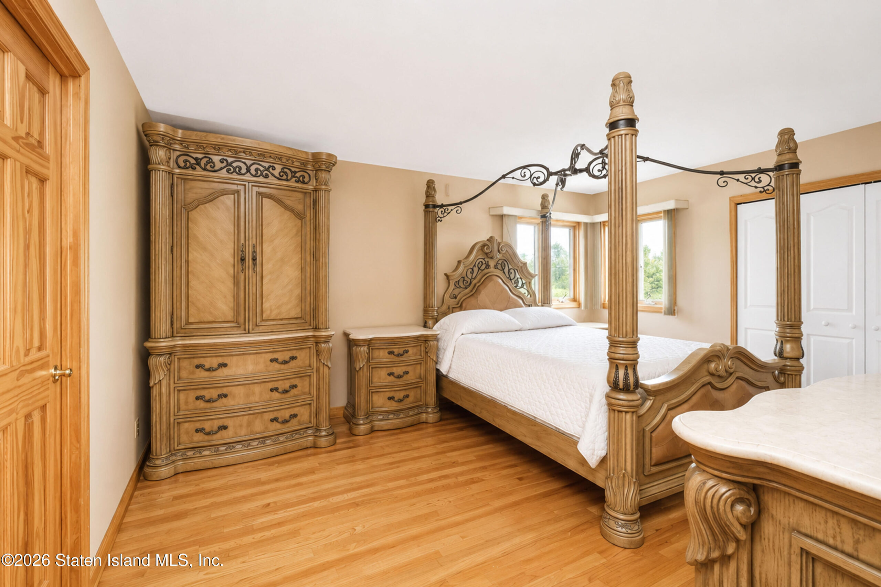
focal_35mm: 15
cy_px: 294
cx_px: 440
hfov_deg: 100.4
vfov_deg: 77.3
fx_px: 367
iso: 2000
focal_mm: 10
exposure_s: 1/60
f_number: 7.1
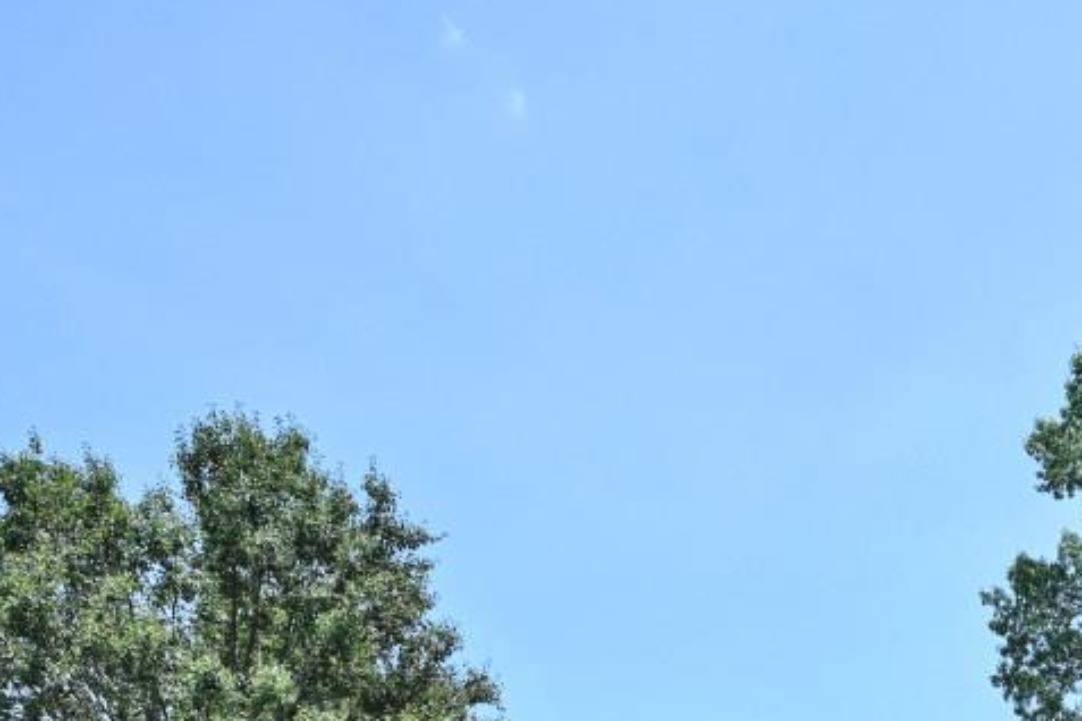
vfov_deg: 23.9
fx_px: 1322
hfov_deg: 40.7
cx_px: 996
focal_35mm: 44
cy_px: 1091
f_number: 6.3
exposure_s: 1/320
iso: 100
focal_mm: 14
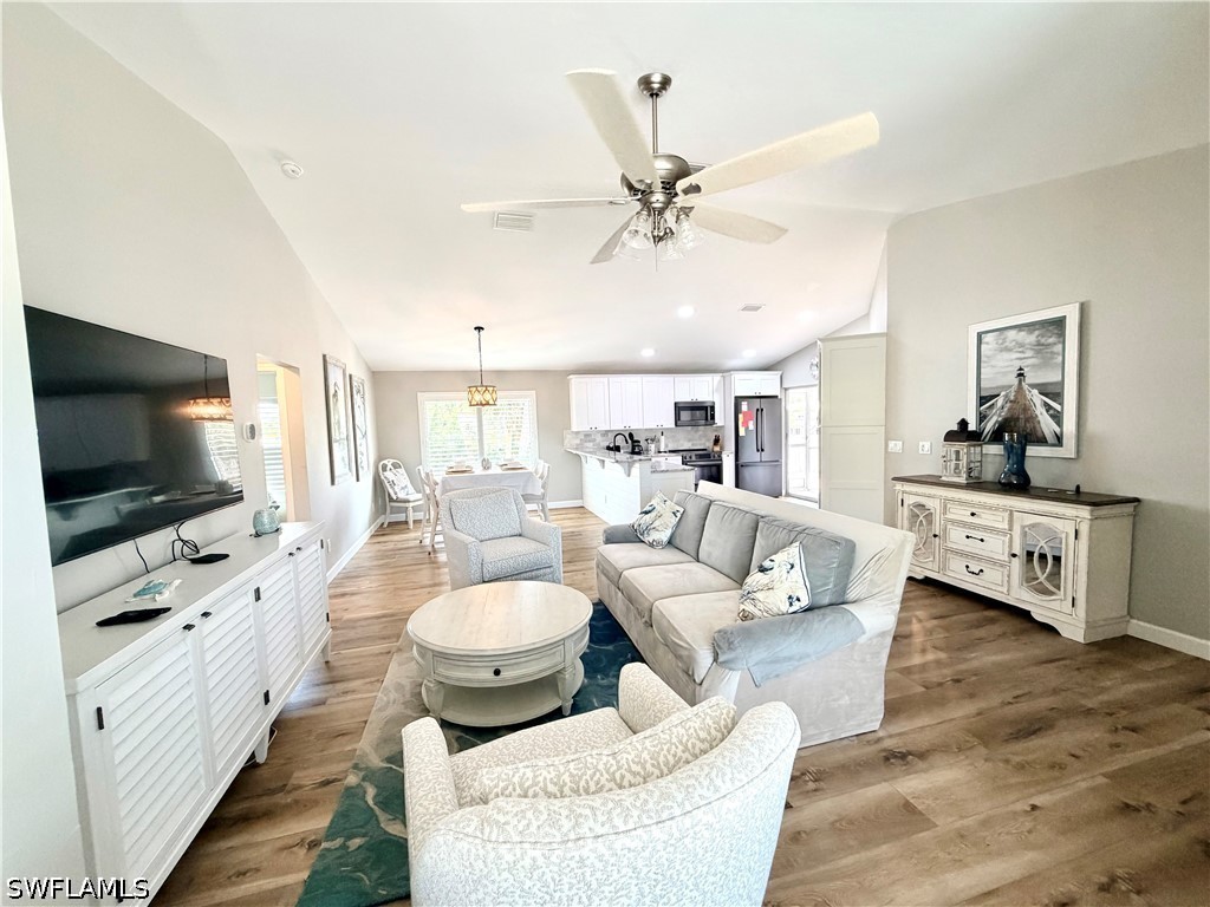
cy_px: 454
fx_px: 489
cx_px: 605
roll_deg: +2.1
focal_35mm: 14
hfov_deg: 102.1
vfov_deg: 85.7
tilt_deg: -4.2
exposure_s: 1/120
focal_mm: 2.22
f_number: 2.2
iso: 320
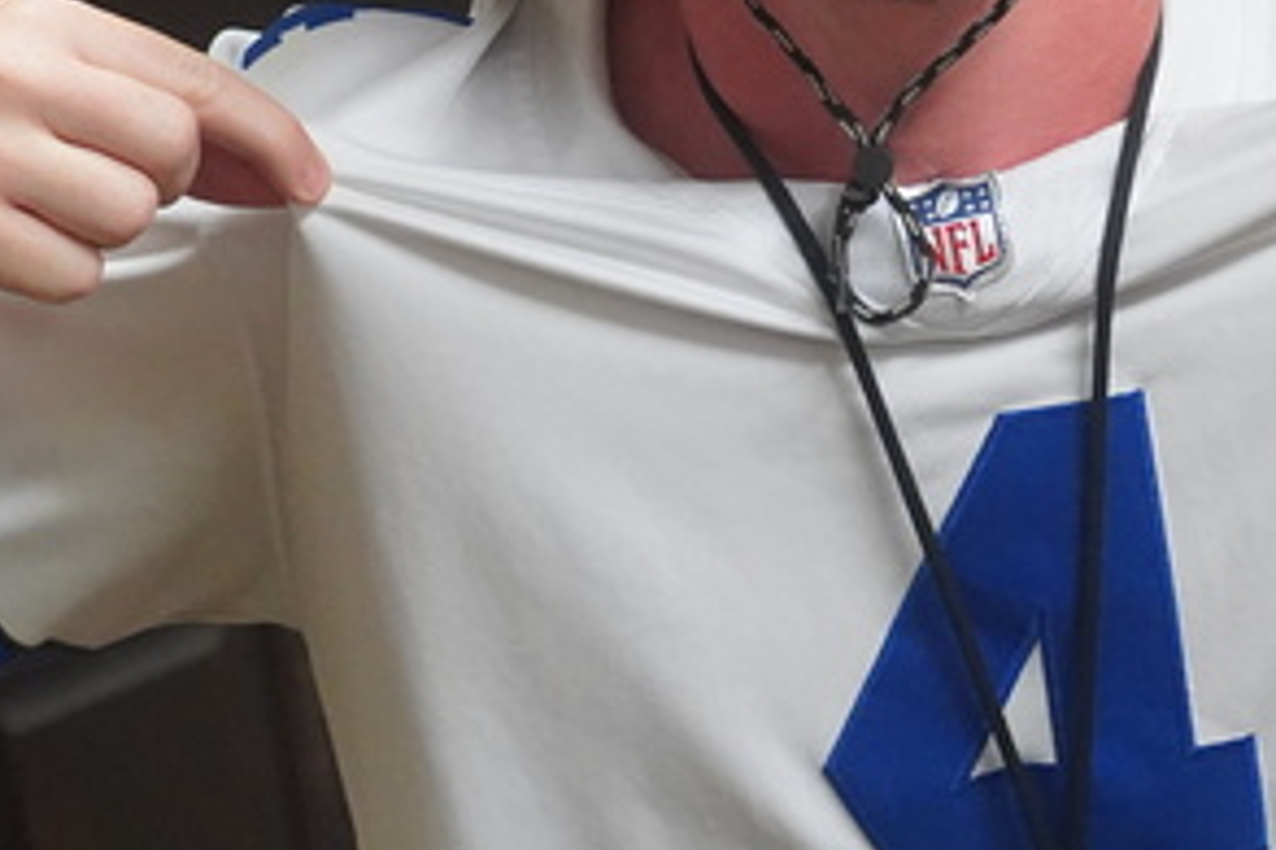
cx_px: 823
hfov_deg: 9.5
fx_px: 7687
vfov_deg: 6.3
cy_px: 172
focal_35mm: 217
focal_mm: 62
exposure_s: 1/160
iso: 6400
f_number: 4
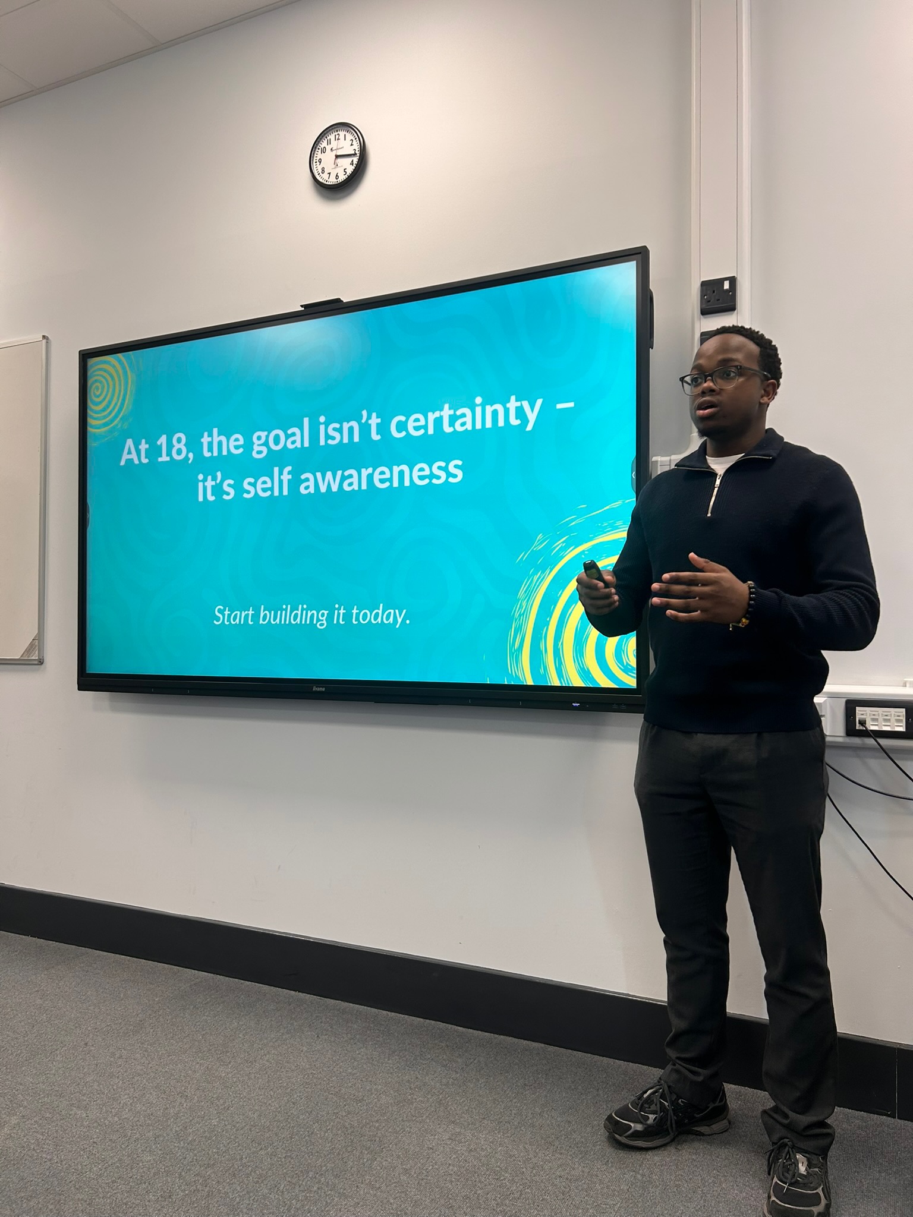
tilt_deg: +2.0
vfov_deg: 67.3
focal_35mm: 26
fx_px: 914
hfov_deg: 53.1
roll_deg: -0.7
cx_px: 456
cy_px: 608
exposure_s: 1/100
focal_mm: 5.7
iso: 64
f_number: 1.5
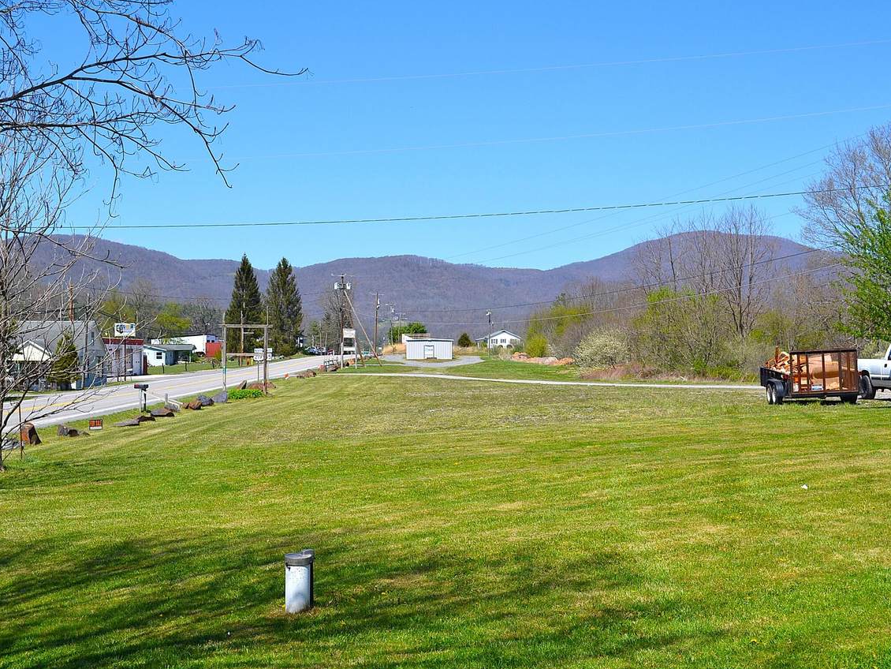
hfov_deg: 38.9
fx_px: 1262
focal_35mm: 49
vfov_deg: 29.7
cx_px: 429
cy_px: 335
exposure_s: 1/320
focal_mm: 30
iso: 100
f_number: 9
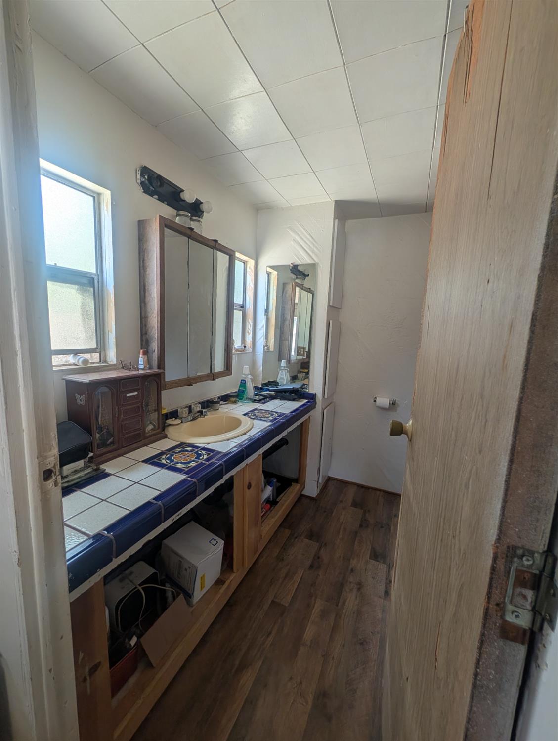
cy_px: 370
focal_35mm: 12
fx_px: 257
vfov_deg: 110.4
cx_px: 279
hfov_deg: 94.7
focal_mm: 2.02
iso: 54
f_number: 1.7
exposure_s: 1/113
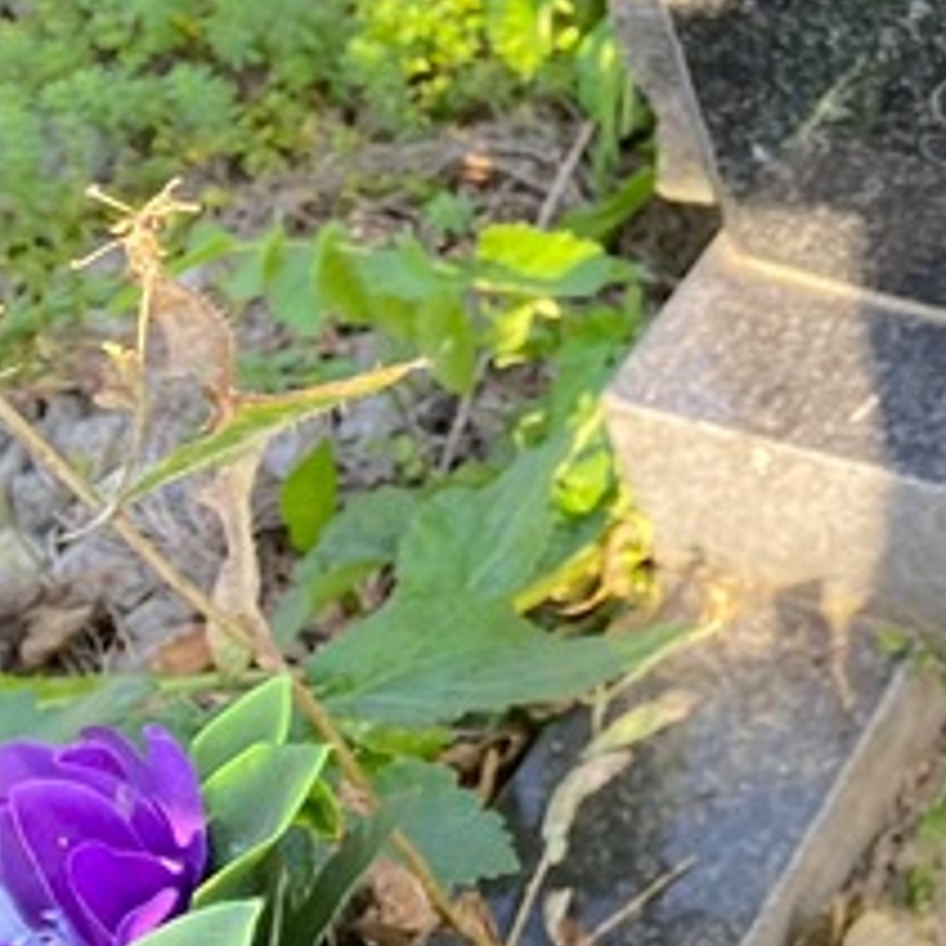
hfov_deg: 16.3
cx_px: 1780
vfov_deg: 18.2
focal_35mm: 87
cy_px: -368
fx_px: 2690
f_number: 1.8
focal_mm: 4.25
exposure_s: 1/124
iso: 32
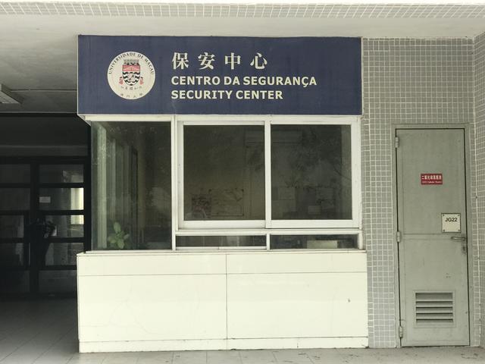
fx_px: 799
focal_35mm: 57
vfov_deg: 25.7
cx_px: 242
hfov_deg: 33.8
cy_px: 182
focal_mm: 6.6
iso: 50
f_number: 2.8
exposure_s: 1/50
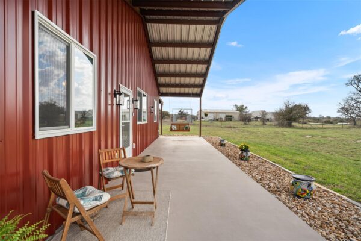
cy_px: 120
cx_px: 180
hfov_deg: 93.3
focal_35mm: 17
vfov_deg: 70.4
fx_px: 170
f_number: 9
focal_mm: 17
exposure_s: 1/80
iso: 100
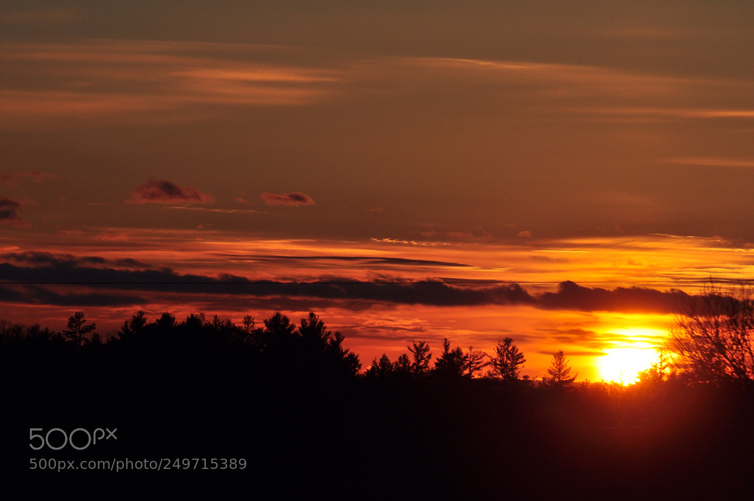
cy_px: 250
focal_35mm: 300
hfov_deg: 6.9
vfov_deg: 4.6
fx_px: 6276
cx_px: 377
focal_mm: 200
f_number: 11
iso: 200
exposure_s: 1/2000
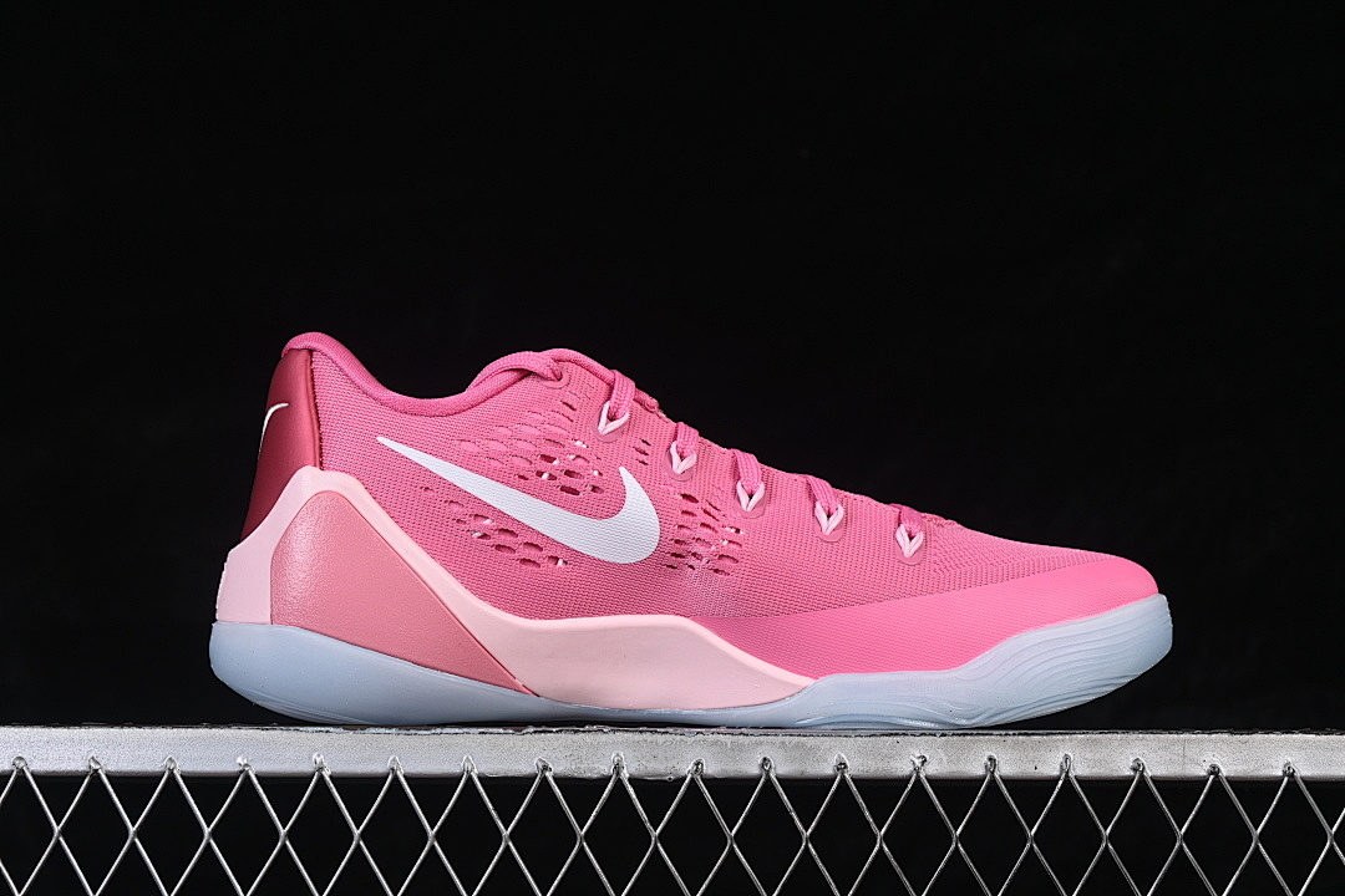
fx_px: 2802
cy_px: 448
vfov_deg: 18.2
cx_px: 672
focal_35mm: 75
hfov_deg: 27.0
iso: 160
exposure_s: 1/80
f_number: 8
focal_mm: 50
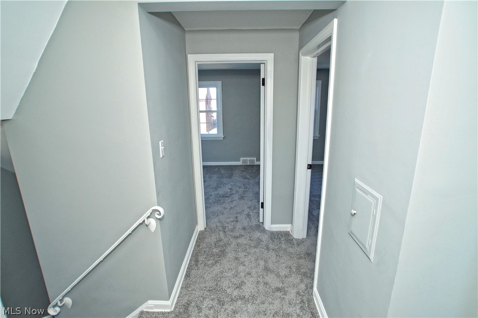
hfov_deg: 95.0
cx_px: 239
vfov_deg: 72.0
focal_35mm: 16
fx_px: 219
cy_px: 159
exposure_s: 1/160
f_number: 4.5
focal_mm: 11
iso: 640
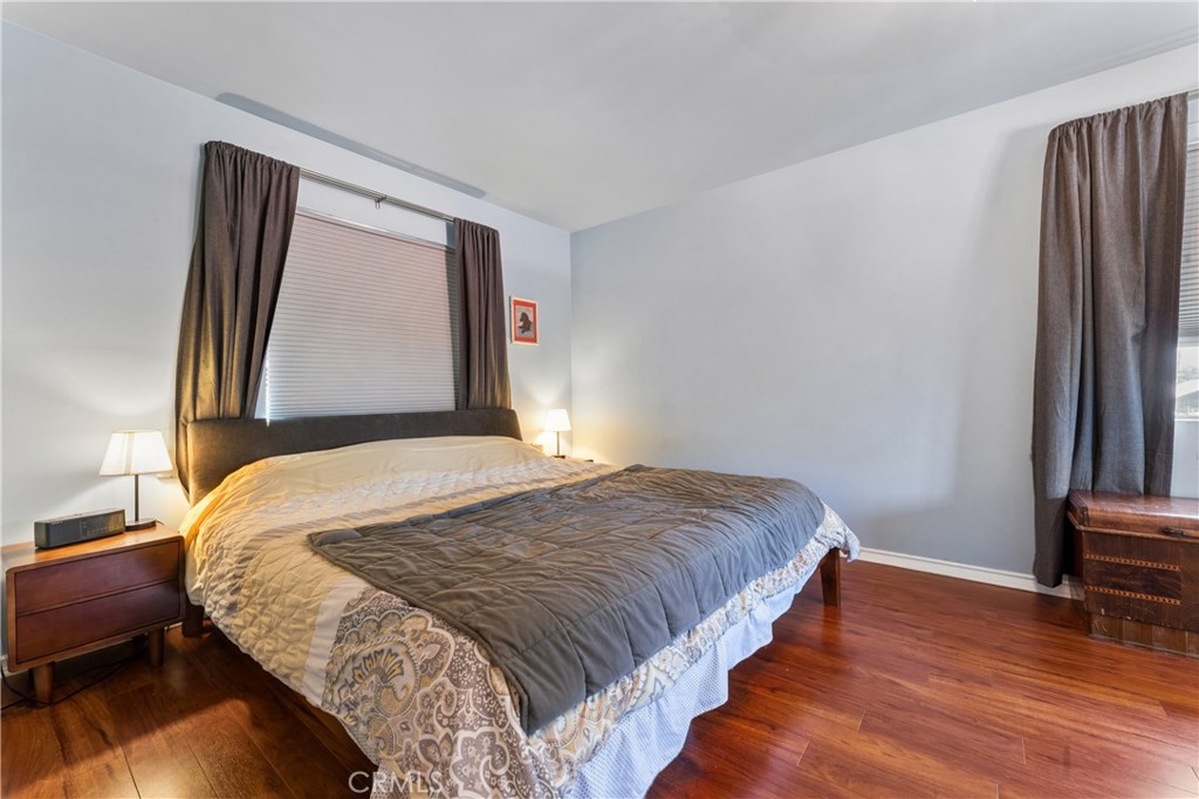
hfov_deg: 104.3
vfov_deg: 81.2
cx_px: 600
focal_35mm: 14
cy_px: 400
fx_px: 466
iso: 100
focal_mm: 14
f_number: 13
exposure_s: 2
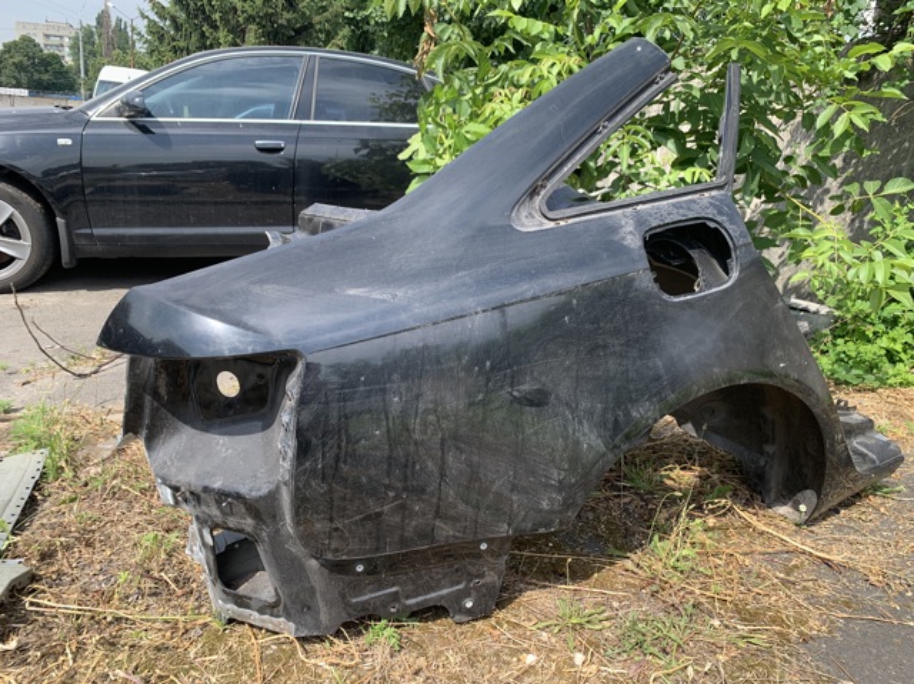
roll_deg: -4.1
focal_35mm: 26
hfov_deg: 67.3
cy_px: 342
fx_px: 686
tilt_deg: -15.1
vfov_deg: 53.0
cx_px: 457
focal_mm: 4.25
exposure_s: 1/822
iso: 25
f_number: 1.8
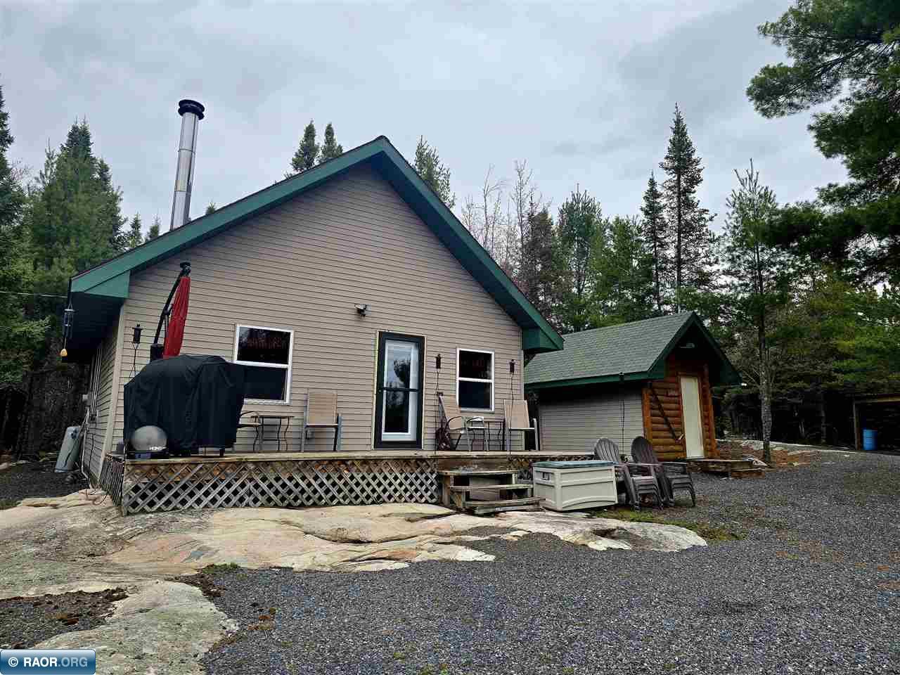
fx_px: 598
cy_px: 338
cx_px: 450
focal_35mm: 23
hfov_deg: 73.9
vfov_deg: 58.9
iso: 12
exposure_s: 1/526
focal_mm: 6.3
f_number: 1.7
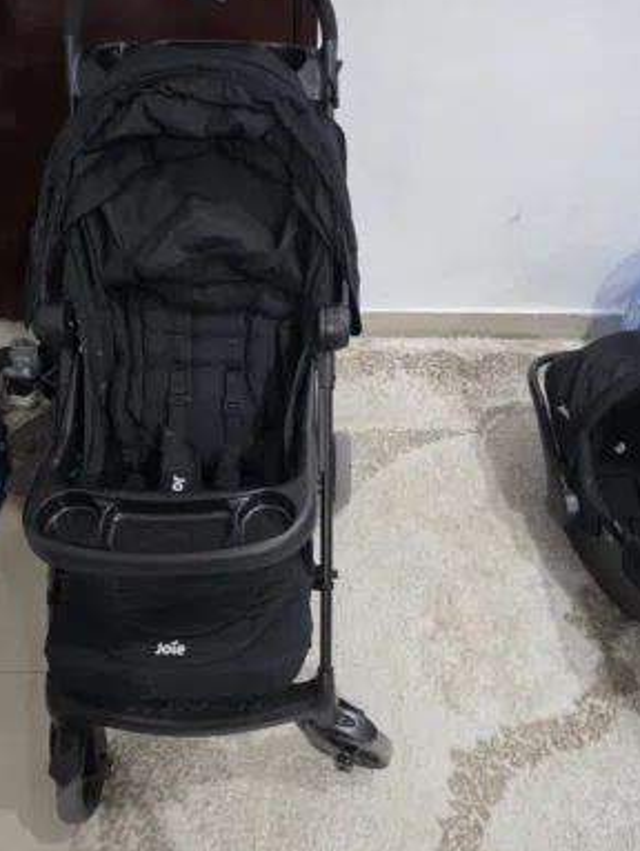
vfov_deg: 71.5
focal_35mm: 24
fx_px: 591
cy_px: 427
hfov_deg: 56.9
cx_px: 313
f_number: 1.7
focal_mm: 6.3
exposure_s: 1/50
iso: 500
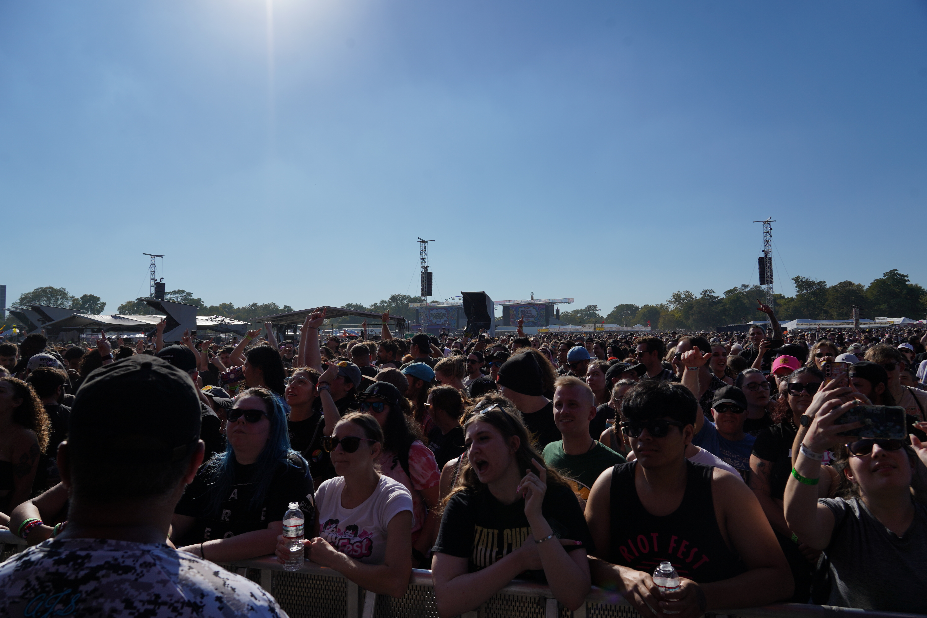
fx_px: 618
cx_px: 464
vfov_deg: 53.1
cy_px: 309
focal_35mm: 24
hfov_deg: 73.7
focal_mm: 24
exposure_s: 1/800
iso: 100
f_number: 8
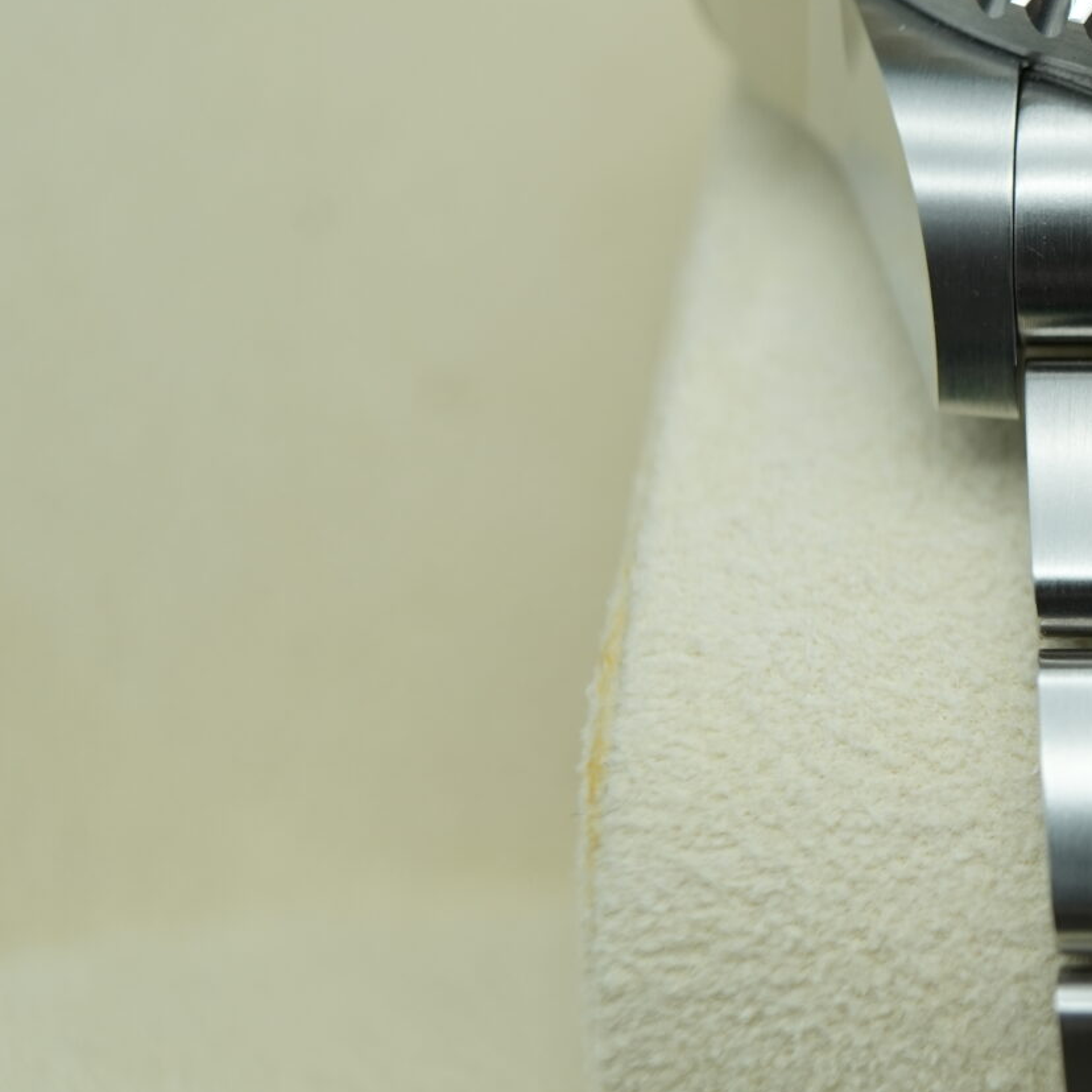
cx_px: 1403
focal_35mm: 92
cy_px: 400
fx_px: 3284
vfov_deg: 18.8
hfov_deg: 17.7
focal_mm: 35
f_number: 5
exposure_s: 1/250
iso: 400
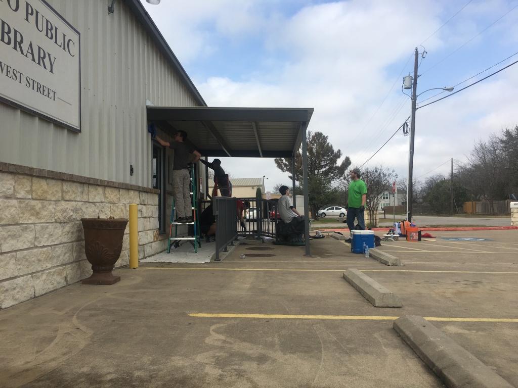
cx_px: 259
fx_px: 434
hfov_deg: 61.7
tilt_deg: +2.2
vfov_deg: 48.2
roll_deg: +2.5
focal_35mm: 29
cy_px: 194
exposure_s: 1/1832
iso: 25
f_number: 2.2
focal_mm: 4.15
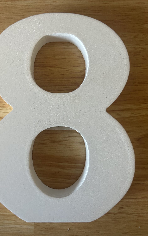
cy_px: 119
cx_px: 58
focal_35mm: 28
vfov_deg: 66.5
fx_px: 181
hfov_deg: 44.3
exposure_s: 1/60
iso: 200
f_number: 1.5
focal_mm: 5.7
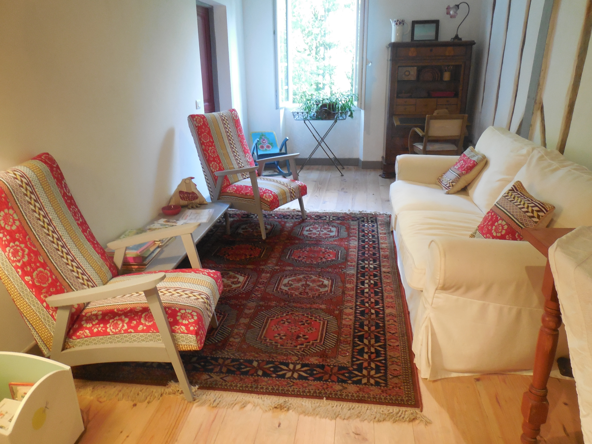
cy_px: 222
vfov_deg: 54.9
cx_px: 296
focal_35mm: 25
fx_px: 428
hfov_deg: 69.4
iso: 400
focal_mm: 4.5
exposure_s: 1/25
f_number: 3.1
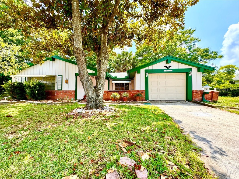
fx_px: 97
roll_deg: +0.3
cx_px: 120
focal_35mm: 14
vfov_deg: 85.7
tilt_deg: +0.0
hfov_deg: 102.1
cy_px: 90
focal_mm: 2.22
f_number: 2.2
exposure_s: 1/565
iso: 40
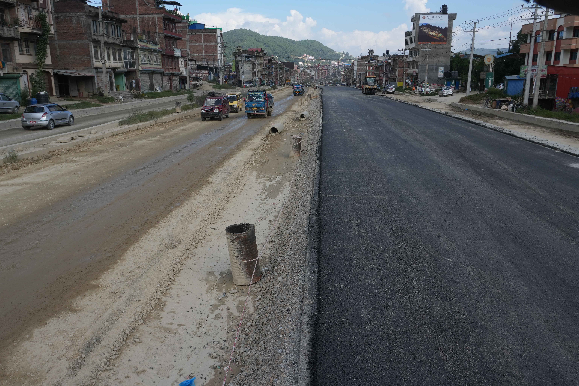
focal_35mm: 30
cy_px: 193
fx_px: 482
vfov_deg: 43.6
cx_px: 290
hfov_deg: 61.9
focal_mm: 20
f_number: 10
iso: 250
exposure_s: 1/320
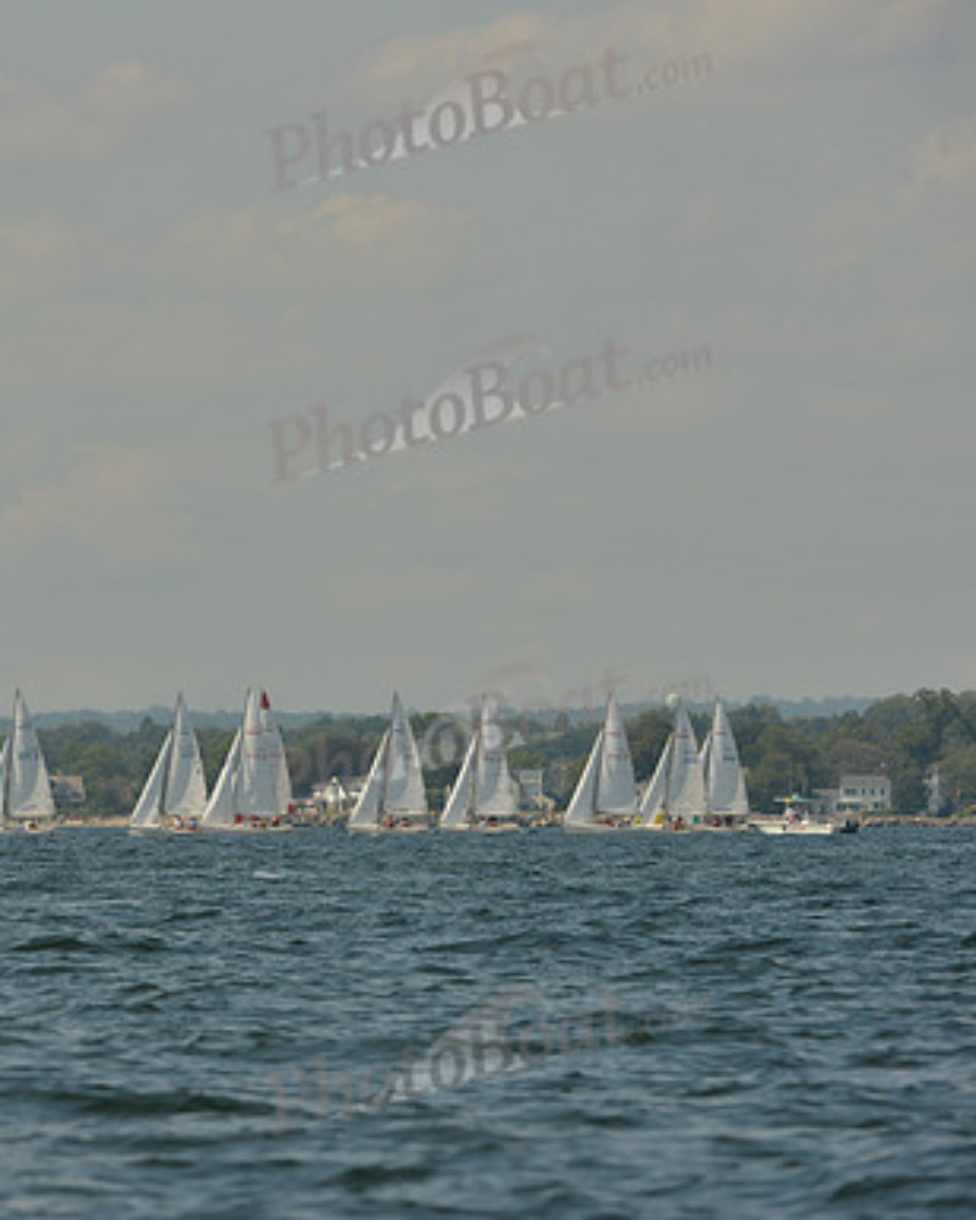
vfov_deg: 5.3
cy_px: 610
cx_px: 105
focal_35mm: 368
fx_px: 13287
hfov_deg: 4.2
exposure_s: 1/1250
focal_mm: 260
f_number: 8
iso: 320
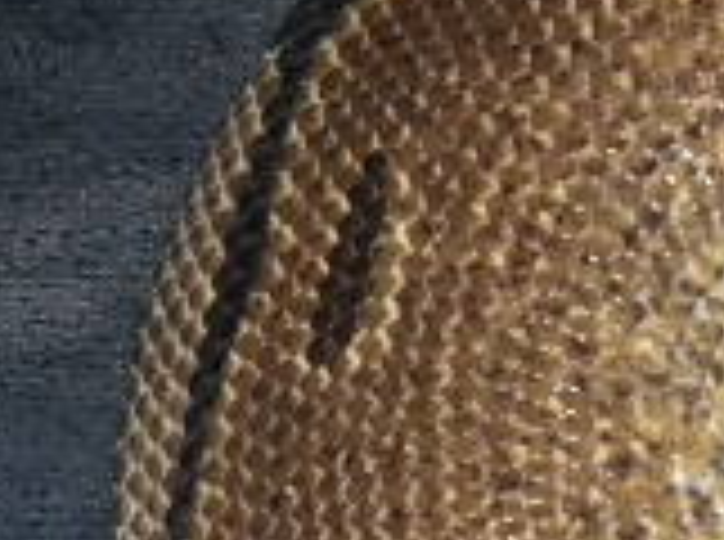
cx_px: 1268
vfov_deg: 4.8
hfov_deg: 6.3
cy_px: 436
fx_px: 6407
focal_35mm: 307
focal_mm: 13.7
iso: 400
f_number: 4.8
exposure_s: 1/100
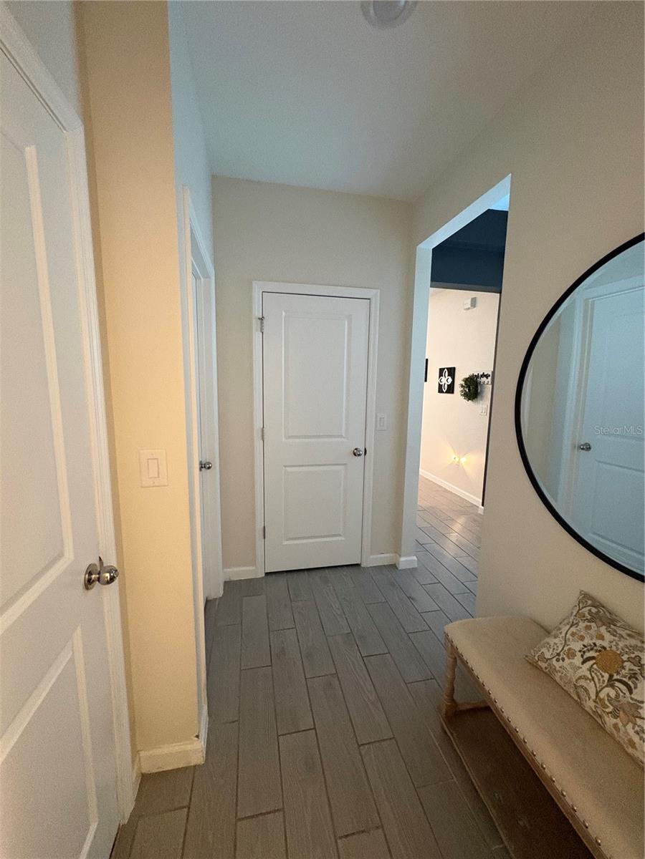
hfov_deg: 85.7
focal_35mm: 14
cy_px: 430
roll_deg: -1.0
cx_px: 322
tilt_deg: -8.8
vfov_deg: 102.1
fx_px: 348
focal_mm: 2.22
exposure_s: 1/60
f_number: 2.2
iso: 640
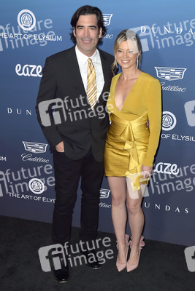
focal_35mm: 40
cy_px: 146
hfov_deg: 33.4
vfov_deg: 48.4
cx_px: 98
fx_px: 325
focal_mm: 40
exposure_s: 1/250
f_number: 5.6
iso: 250
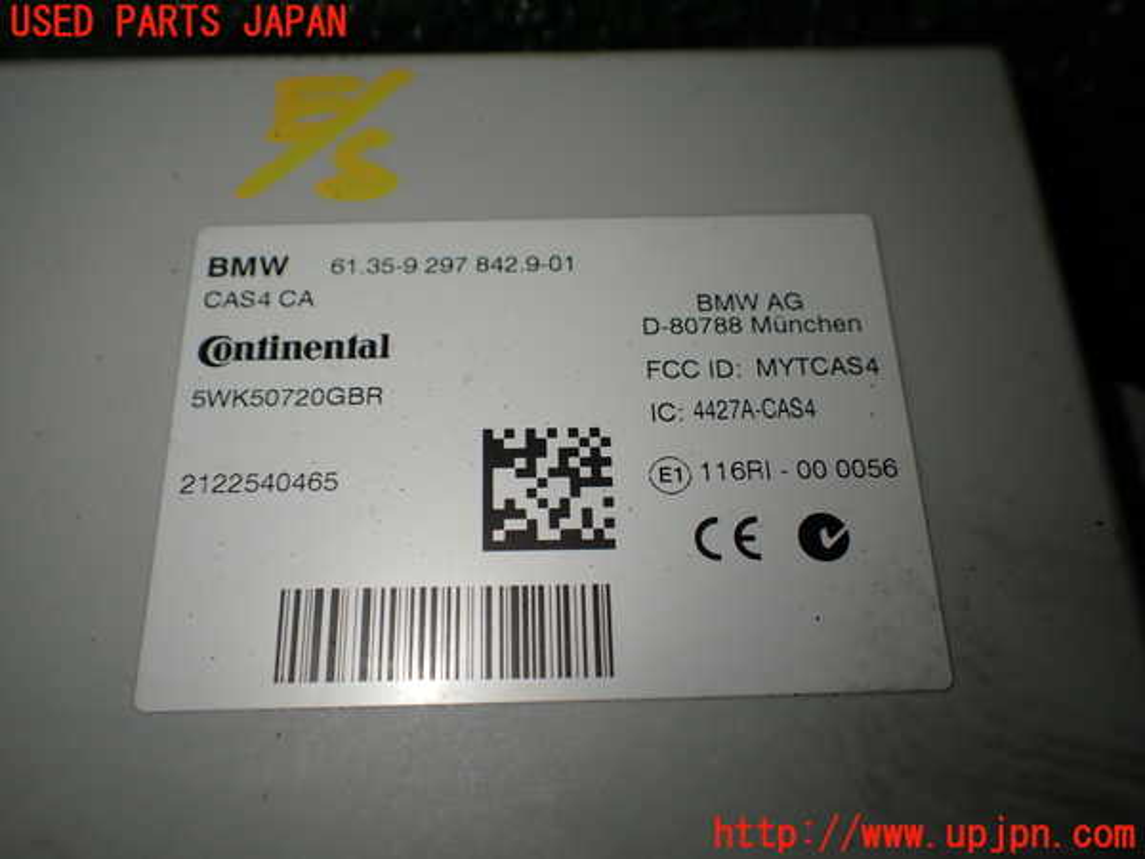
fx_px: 992
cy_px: 430
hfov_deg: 60.0
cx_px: 572
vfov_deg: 46.8
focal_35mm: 30
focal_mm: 5.4
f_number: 2.3
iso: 100
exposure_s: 1/200
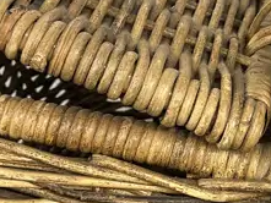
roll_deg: -1.3
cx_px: 358
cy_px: 122
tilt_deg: -28.4
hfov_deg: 16.7
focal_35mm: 111
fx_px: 869
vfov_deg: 13.3
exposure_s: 1/50
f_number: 1.78
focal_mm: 6.86
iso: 160
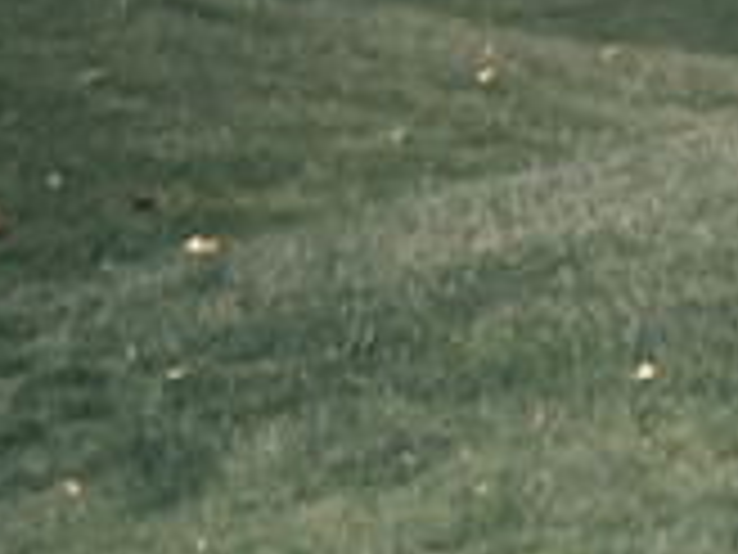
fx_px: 67754
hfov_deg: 0.6
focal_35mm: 3178
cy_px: 762
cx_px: 1002
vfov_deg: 0.5
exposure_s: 1/1600
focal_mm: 400
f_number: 6.3
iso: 640
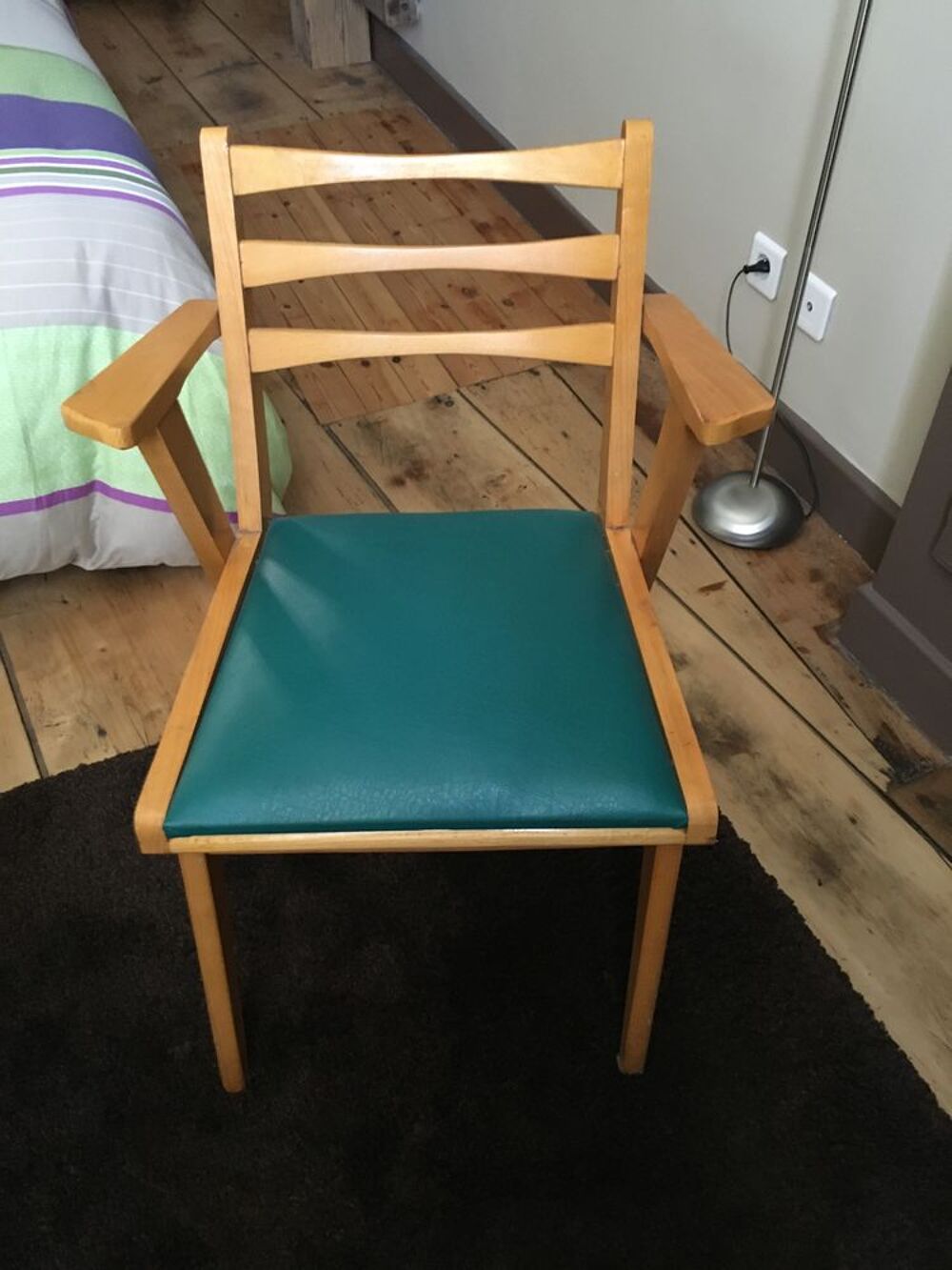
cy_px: 635
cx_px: 476
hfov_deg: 48.2
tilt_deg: -44.7
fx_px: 1063
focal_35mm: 29
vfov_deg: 61.7
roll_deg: -1.1
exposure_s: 1/17
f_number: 2.2
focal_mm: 4.15
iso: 400
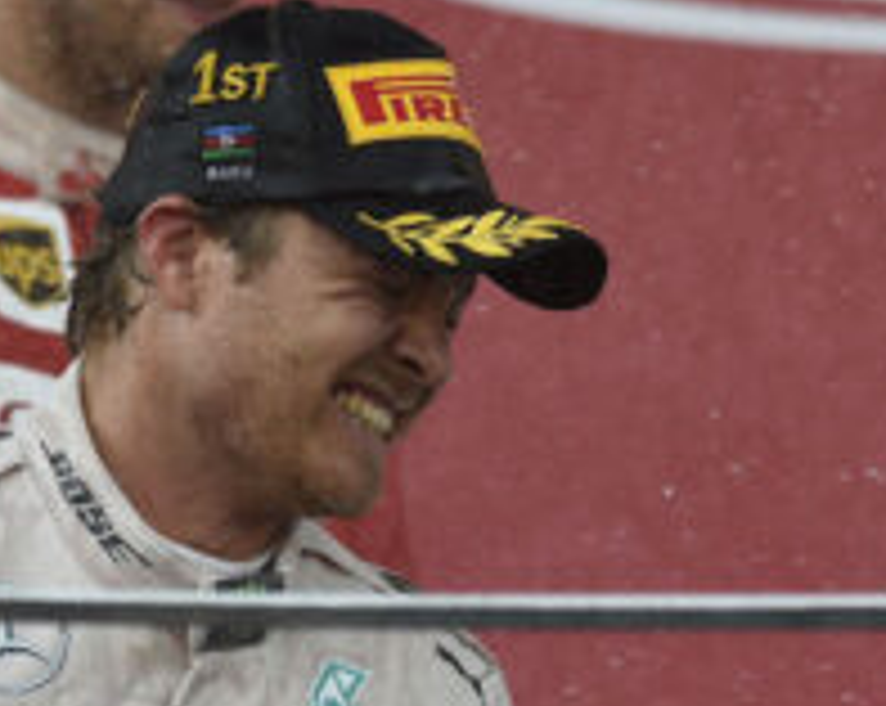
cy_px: 418
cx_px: 103
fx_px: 30006
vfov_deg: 1.3
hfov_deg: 1.7
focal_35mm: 1146
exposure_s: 1/640
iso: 1250
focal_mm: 400
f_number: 5.6
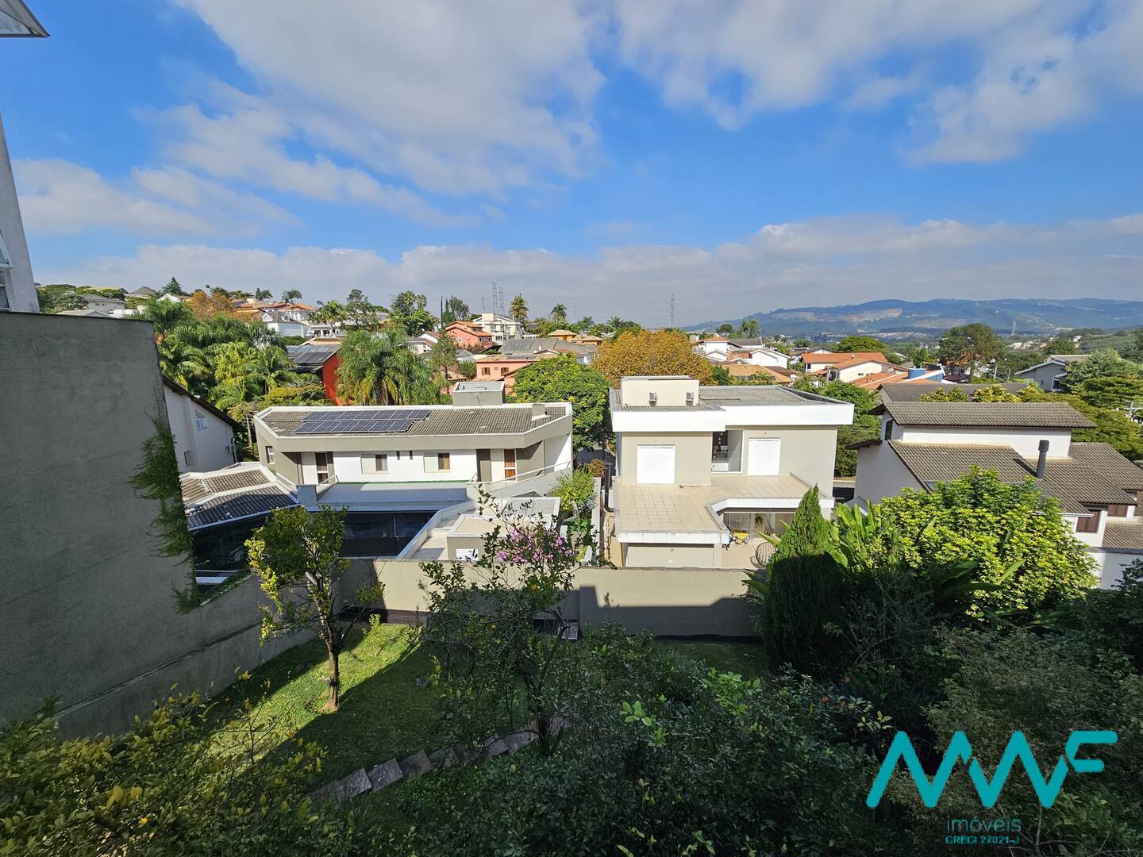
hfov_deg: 106.2
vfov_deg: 89.9
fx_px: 429
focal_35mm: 13
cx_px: 572
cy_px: 428
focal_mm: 2.2
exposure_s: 1/2510
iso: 50
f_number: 2.2
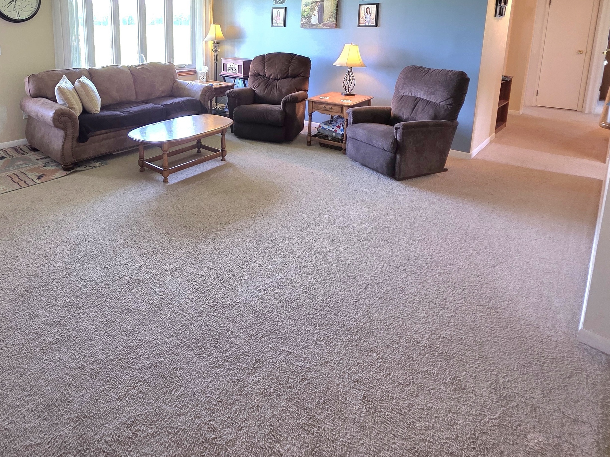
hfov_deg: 75.9
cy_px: 91
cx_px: 191
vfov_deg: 58.5
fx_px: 370
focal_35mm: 21
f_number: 1.9
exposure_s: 1/60.2
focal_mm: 2.2
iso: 160
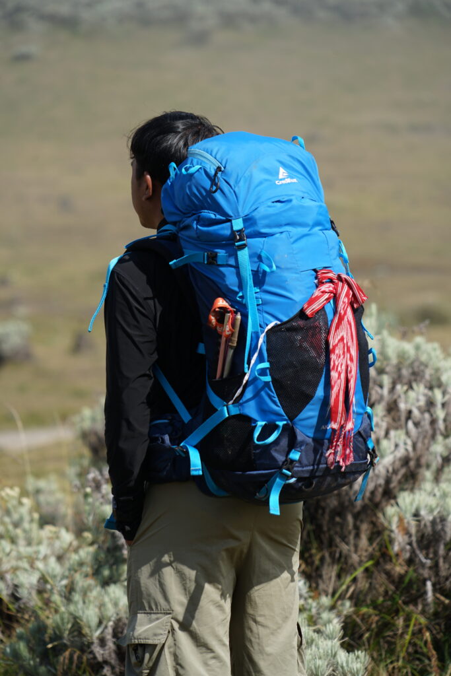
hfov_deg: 5.7
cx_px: 226
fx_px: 4508
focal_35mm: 240
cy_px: 338
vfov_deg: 8.6
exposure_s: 1/320
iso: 100
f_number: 7.1
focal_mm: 240
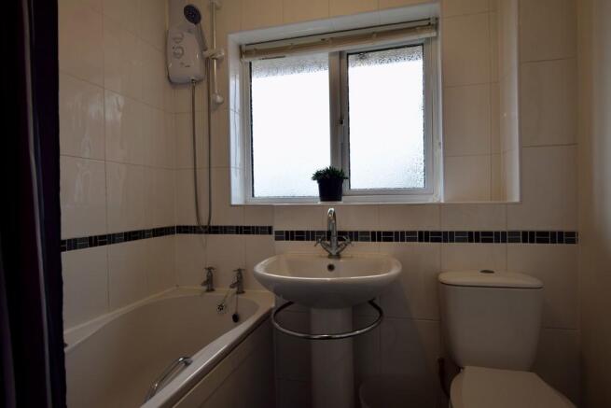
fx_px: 331
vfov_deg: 63.2
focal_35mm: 20
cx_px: 306
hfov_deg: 85.4
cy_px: 204
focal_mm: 13
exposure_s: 1/80
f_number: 4.5
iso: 200
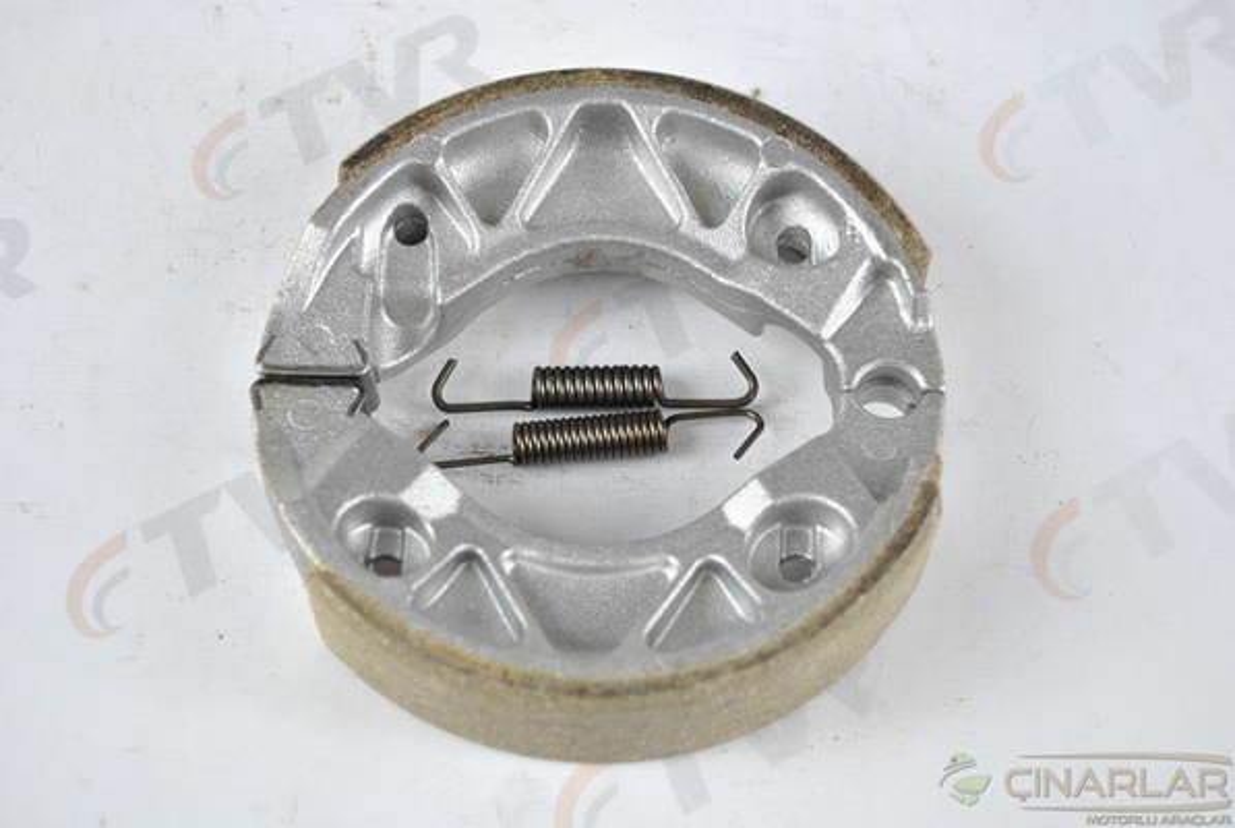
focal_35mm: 66
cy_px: 414
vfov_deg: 20.7
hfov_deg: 30.5
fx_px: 2267
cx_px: 618
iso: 200
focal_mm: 44
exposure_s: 1/15
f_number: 5.6
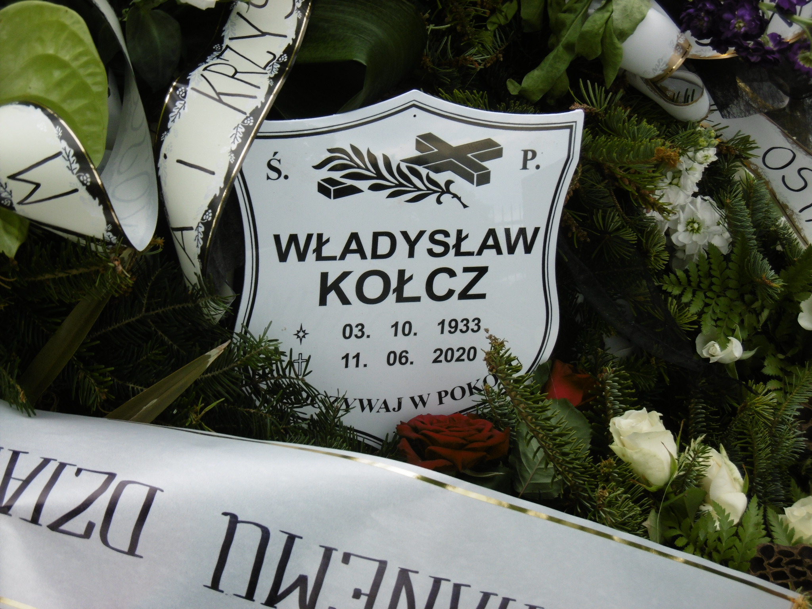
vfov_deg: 24.8
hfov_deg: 32.7
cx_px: 406
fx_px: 1384
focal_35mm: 59
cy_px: 304
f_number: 4.2
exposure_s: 1/400
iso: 100
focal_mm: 10.5
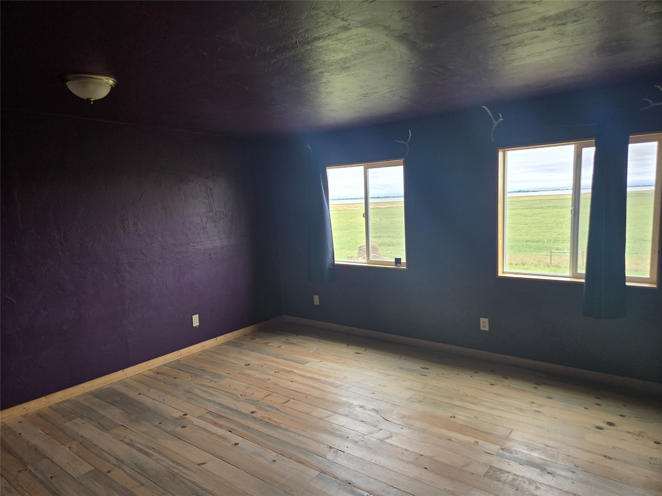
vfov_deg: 58.9
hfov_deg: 73.9
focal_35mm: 23
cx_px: 331
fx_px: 440
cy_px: 248
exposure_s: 1/180
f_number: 1.8
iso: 80
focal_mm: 5.4
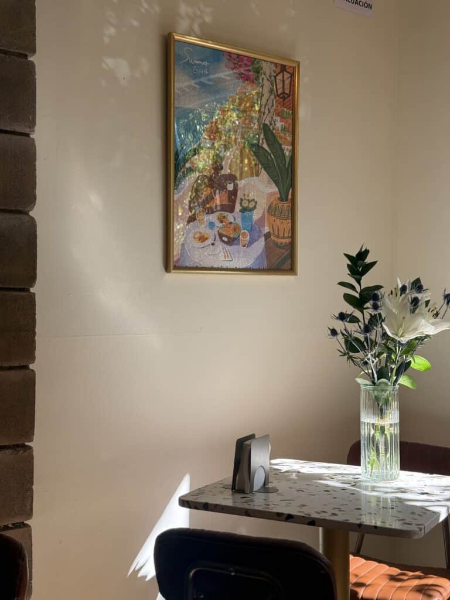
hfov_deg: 30.3
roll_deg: -0.3
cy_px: 300
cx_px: 225
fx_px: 832
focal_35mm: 48
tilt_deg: +1.2
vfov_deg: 39.7
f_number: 1.78
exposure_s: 1/519
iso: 80
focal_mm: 6.76
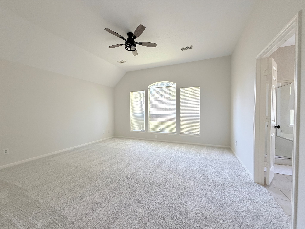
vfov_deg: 85.7
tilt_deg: -2.2
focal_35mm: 14
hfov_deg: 102.1
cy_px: 114
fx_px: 123
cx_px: 152
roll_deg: +1.0
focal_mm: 2.22
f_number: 2.2
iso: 320
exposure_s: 1/121
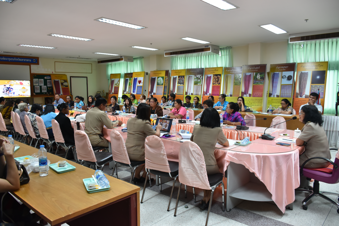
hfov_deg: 67.4
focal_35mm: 27
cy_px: 113
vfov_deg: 47.9
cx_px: 170
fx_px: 254
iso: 800
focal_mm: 18
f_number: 4
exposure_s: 1/60
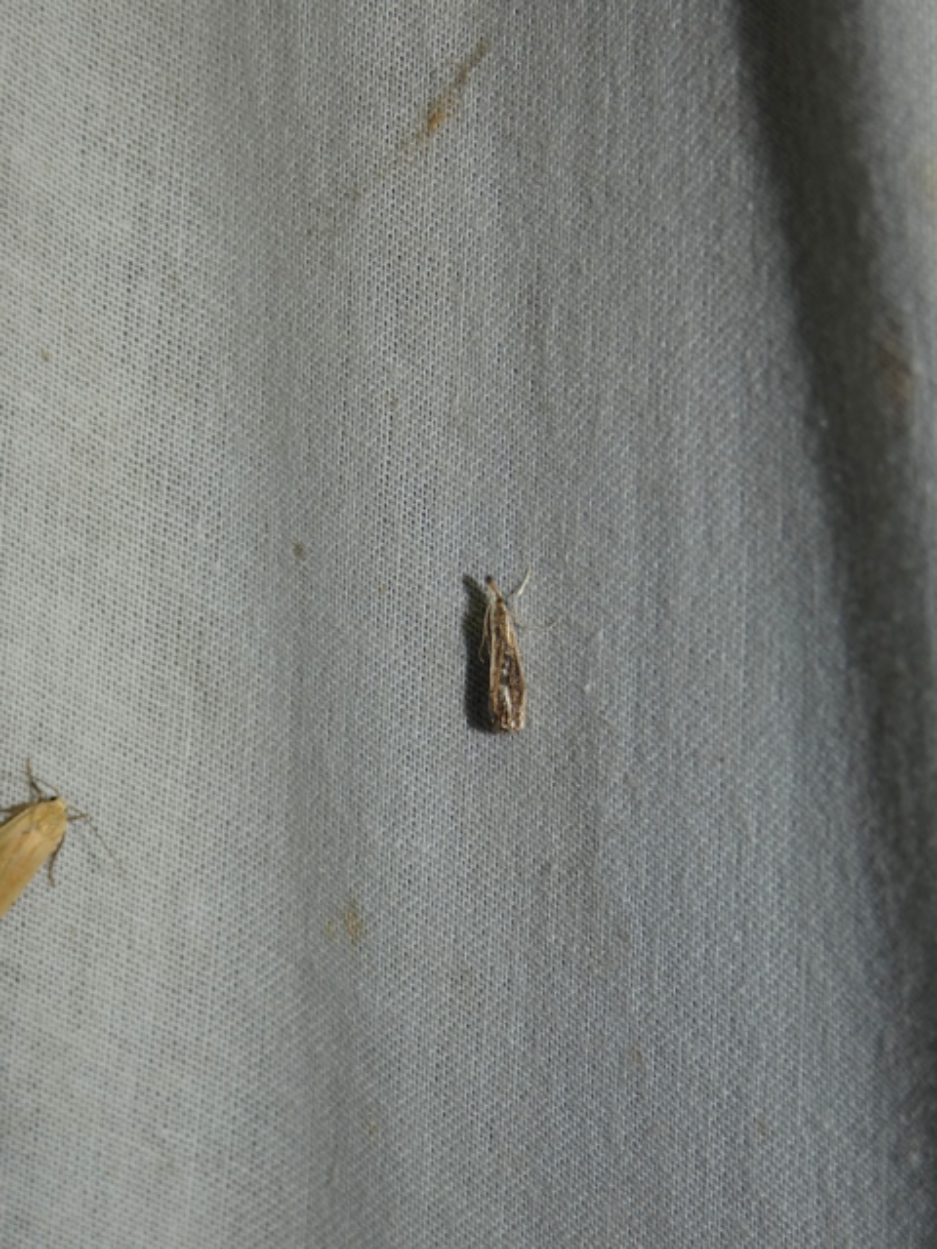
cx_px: 468
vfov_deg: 20.7
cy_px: 624
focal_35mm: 95
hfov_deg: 15.6
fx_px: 3429
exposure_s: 1/60
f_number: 4.8
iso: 80
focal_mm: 17.1
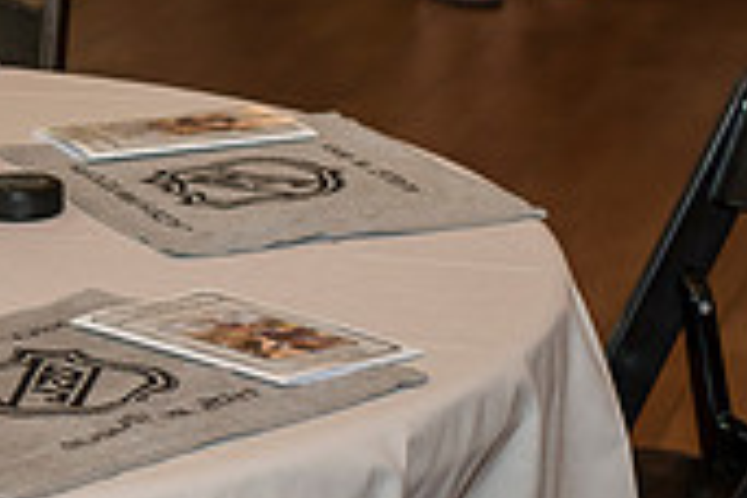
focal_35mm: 170
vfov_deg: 8.0
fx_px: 3527
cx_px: -323
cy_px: -90
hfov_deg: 11.6
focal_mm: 50
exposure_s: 1/125
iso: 800
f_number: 4
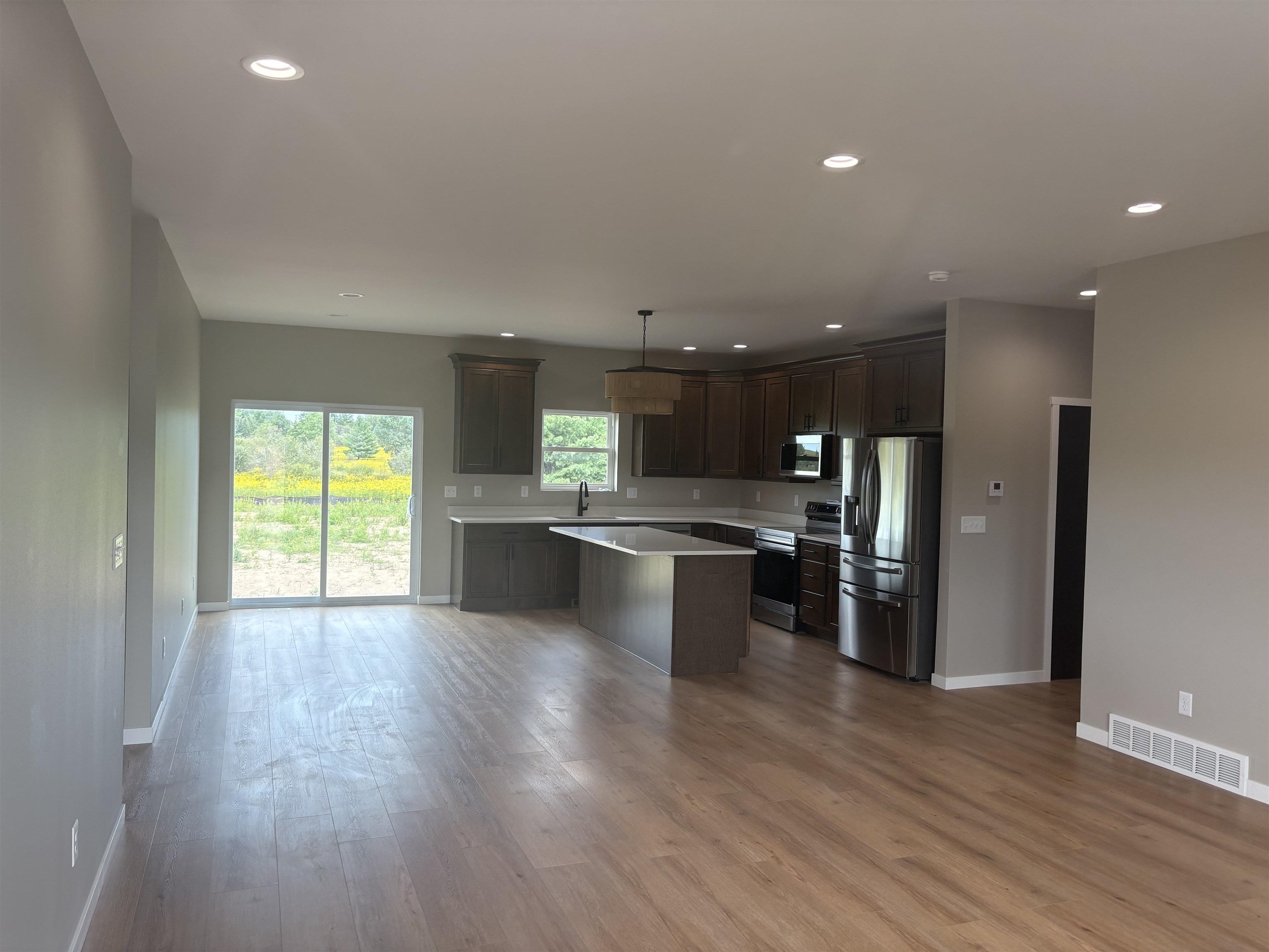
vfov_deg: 53.1
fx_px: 953
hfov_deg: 67.3
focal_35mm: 26
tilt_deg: -0.6
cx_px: 634
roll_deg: -1.0
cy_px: 476
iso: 50
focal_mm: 5.96
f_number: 1.6
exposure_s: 1/182
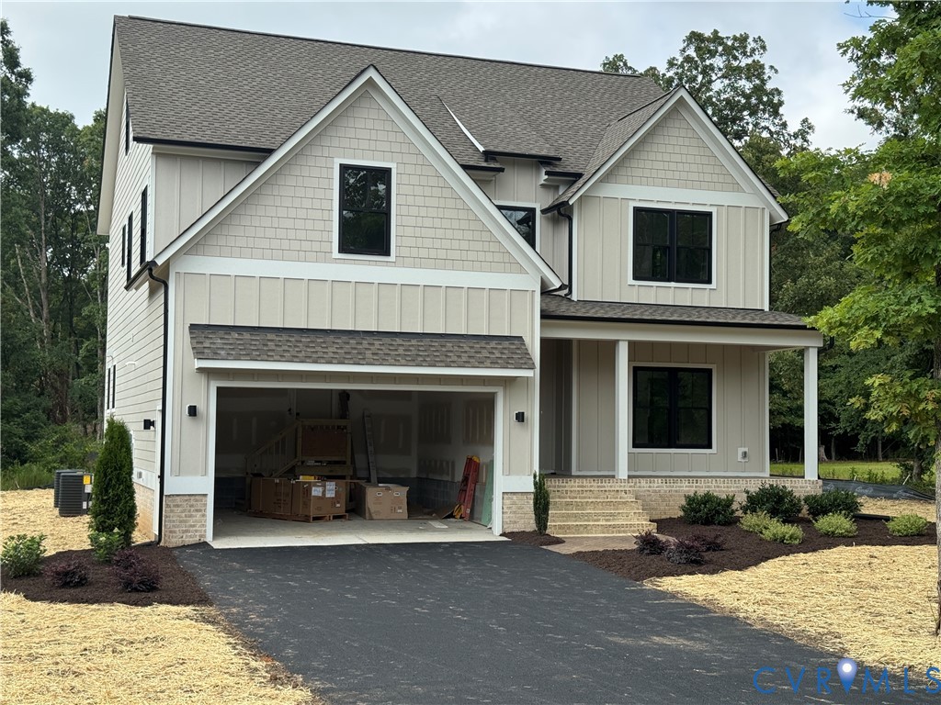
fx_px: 1305
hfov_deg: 39.7
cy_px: 352
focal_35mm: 48
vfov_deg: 30.3
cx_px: 470
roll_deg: -1.2
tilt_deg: +3.0
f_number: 1.78
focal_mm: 6.76
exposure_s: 1/2110
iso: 64
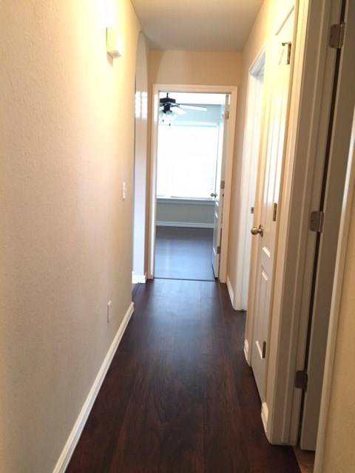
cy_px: 236
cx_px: 178
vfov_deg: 61.7
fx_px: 397
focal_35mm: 29
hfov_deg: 48.2
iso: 250
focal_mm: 4.15
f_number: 2.2
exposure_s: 1/20
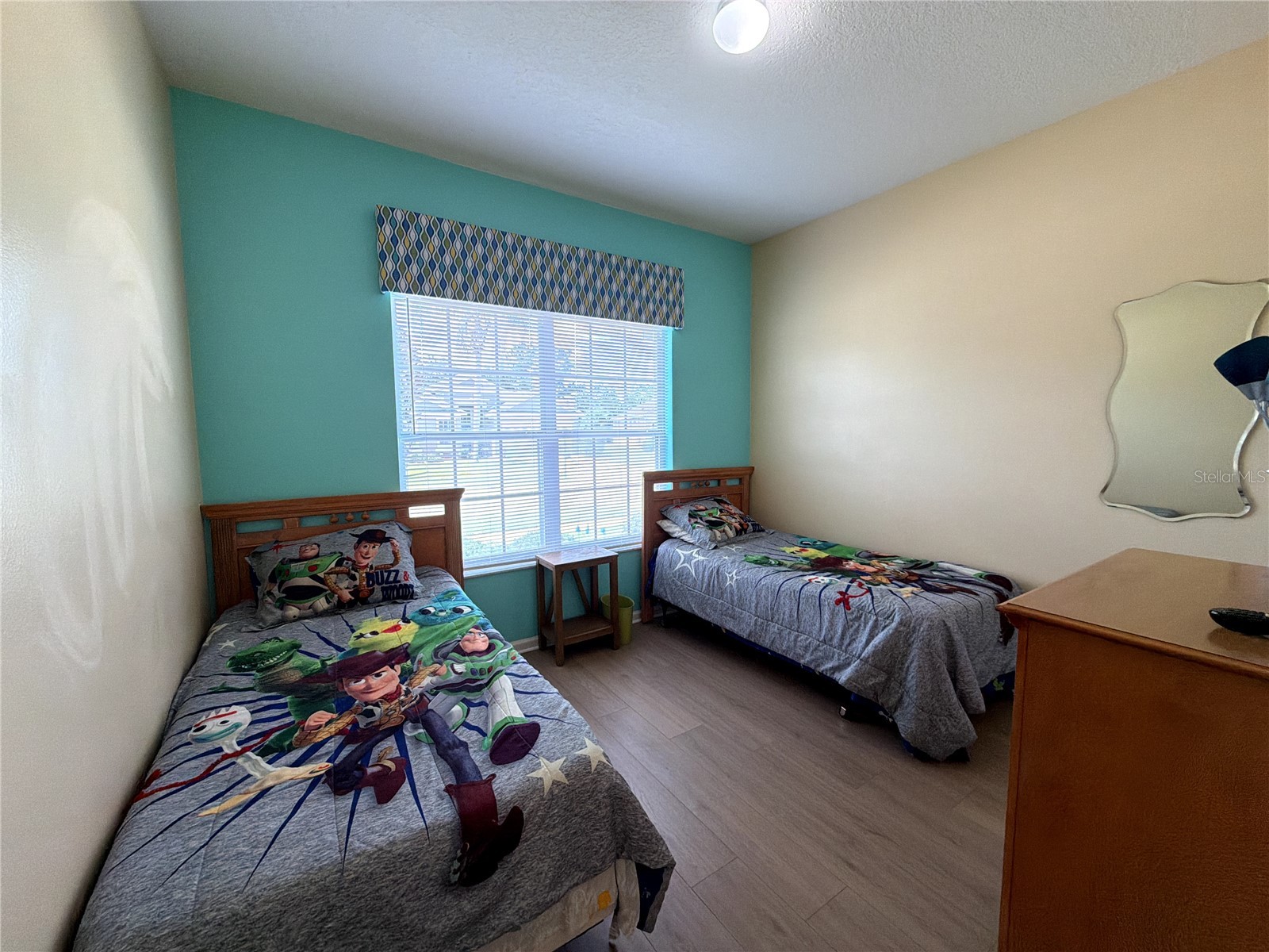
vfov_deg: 85.7
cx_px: 634
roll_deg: +0.7
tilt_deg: -5.7
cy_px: 476
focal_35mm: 14
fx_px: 513
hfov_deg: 102.1
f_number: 2.2
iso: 125
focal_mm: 2.22
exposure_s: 1/120
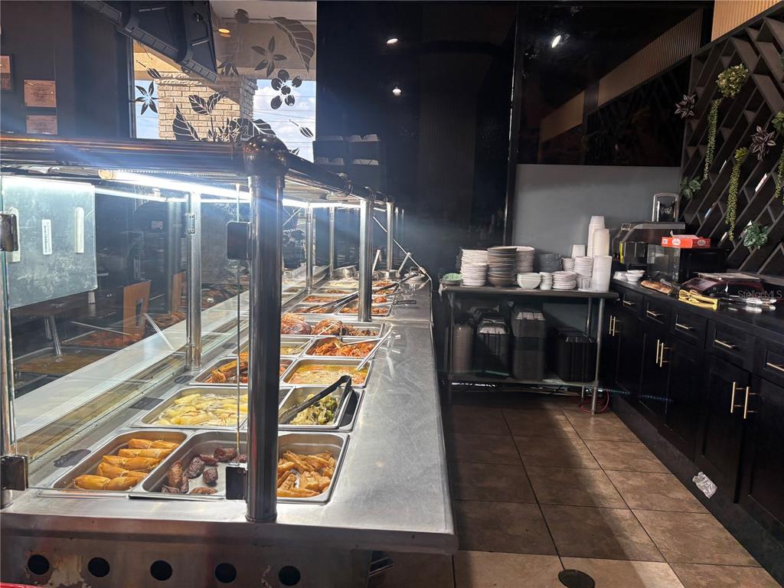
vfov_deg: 53.1
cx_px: 392
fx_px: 589
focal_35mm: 26
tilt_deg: -8.6
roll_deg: -2.2
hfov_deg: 67.3
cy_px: 294
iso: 100
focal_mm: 5.96
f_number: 1.6
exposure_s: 1/120
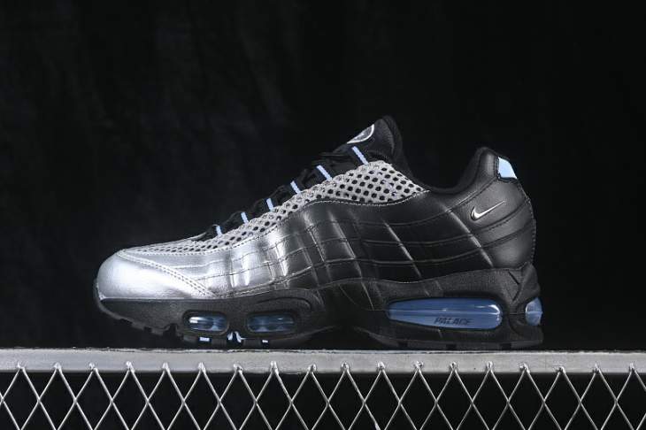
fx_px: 1345
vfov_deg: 18.2
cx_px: 323
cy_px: 215
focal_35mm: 75
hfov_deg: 27.0
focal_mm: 50
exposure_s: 1/60
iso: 160
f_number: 6.3
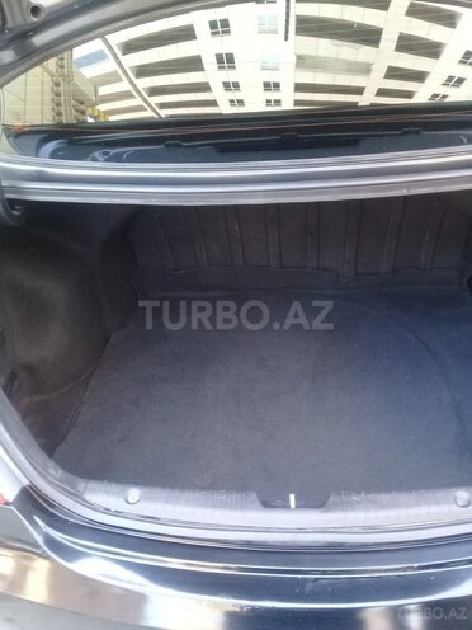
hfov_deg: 45.4
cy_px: 315
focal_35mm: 31
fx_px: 564
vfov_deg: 58.4
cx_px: 236
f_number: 2.2
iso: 125
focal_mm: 3.3
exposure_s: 1/33
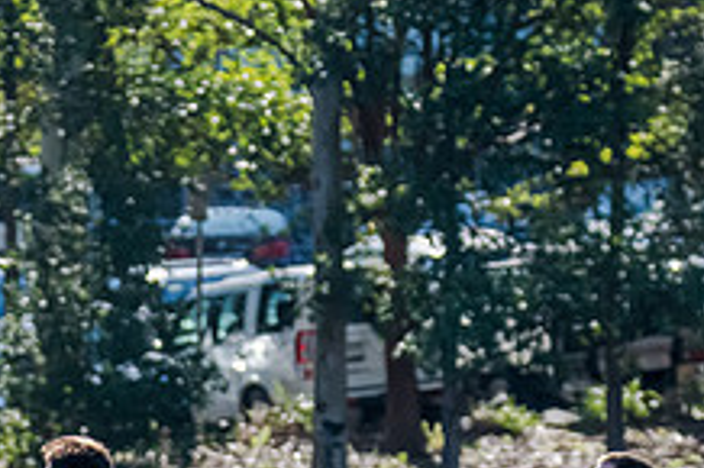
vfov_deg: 1.9
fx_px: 14343
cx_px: -402
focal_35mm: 734
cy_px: 544
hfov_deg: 2.8
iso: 800
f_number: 7.1
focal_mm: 210
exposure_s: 1/1600
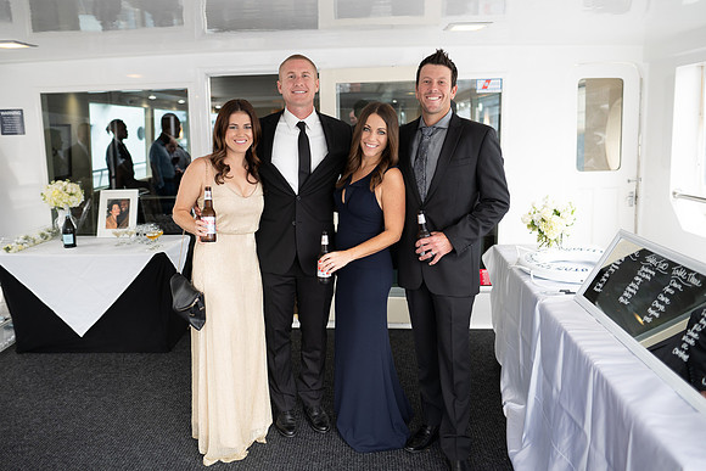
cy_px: 218
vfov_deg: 49.9
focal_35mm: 26
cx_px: 327
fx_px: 506
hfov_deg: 69.7
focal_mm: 24
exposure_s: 1/250
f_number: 1.8
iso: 400
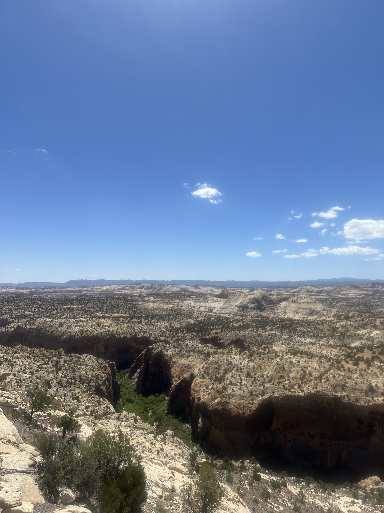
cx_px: 192
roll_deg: -1.7
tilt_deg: +4.5
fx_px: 355
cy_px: 256
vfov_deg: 71.6
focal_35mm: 24
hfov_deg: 56.8
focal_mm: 6.86
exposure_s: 1/7042
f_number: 1.78
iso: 80
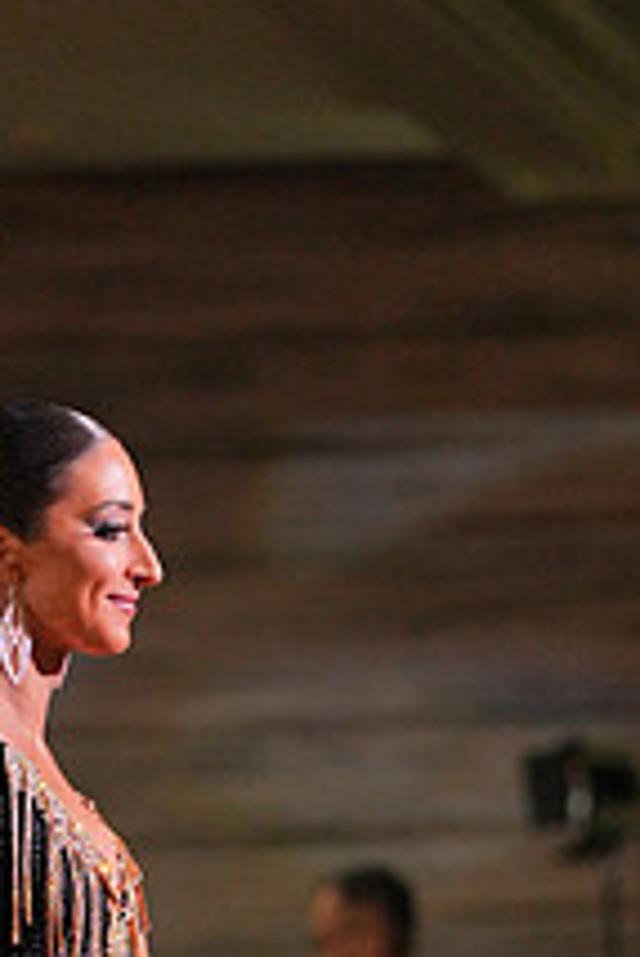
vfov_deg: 4.8
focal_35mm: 429
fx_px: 11421
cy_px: 1198
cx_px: -92
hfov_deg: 3.2
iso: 2500
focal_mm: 158
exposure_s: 1/500
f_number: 4
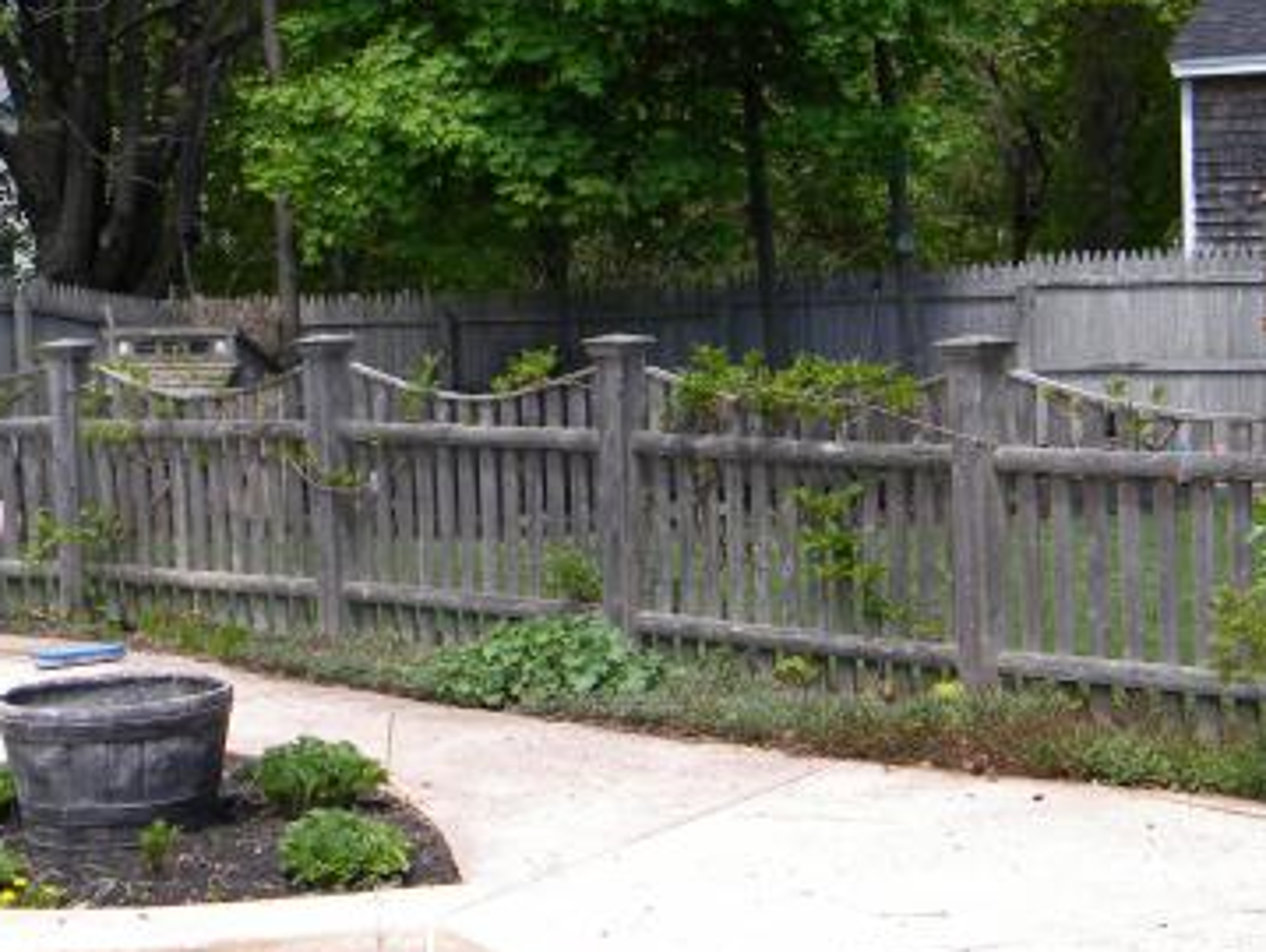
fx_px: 2782
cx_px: 667
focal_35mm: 76
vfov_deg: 19.4
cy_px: 409
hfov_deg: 25.6
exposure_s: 1/268
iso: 80
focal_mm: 8.6
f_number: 3.9
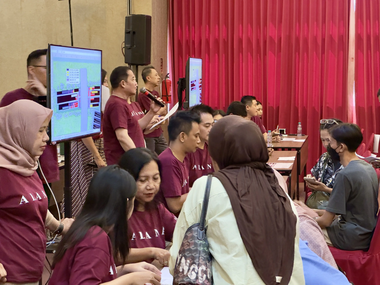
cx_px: 190
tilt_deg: -3.9
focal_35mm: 77
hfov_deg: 25.3
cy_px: 142
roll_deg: +0.5
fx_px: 845
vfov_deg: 19.1
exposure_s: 1/33
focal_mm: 9
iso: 1250
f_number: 2.8
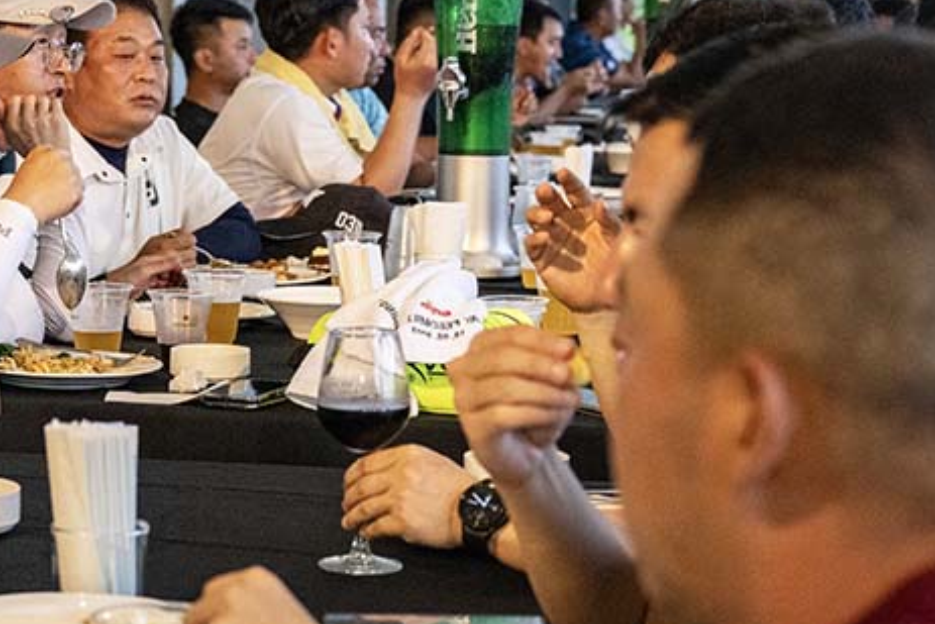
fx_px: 3014
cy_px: 363
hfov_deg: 17.5
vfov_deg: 11.8
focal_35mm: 116
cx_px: 180
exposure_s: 1/200
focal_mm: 56
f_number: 5
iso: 7200
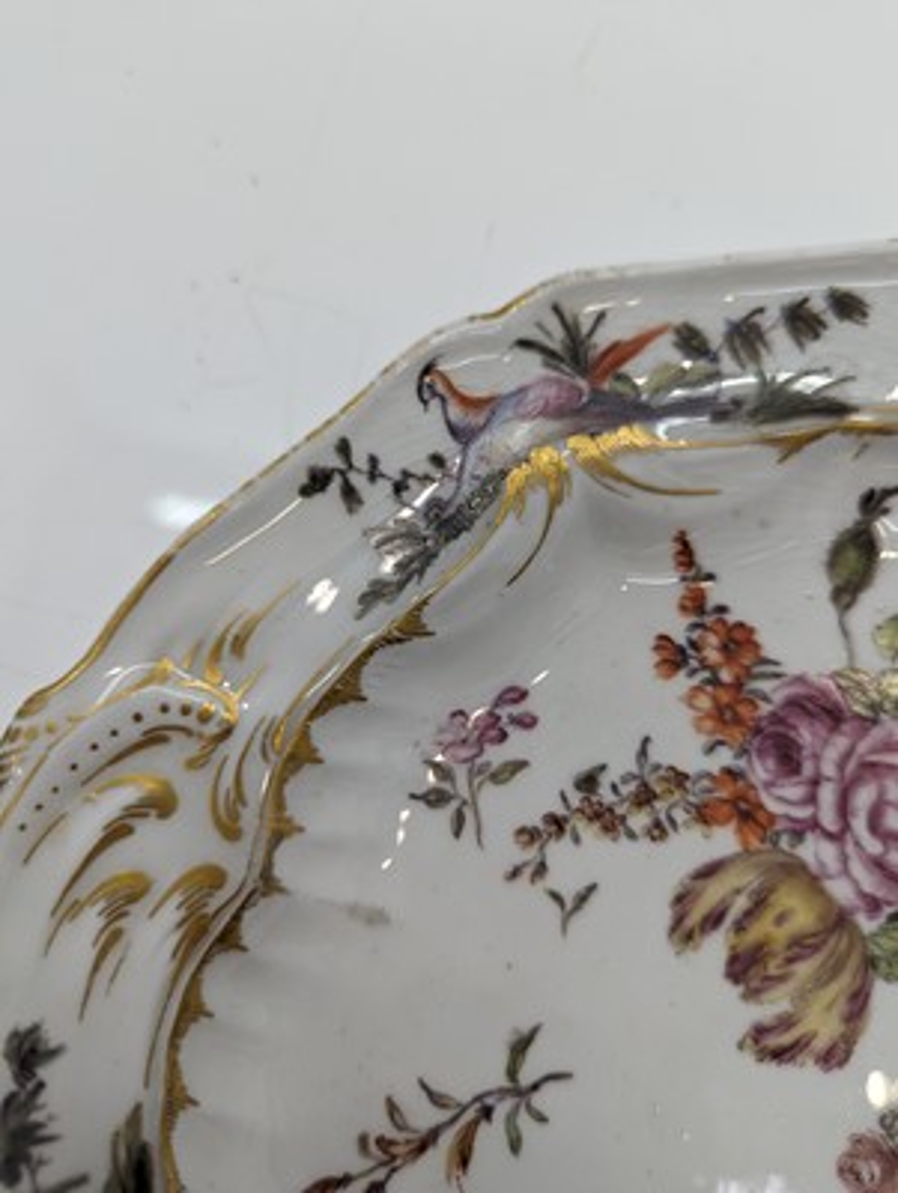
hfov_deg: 56.9
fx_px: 828
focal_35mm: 24
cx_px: 449
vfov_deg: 71.5
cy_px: 596
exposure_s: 1/160
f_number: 1.85
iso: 89
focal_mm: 6.81
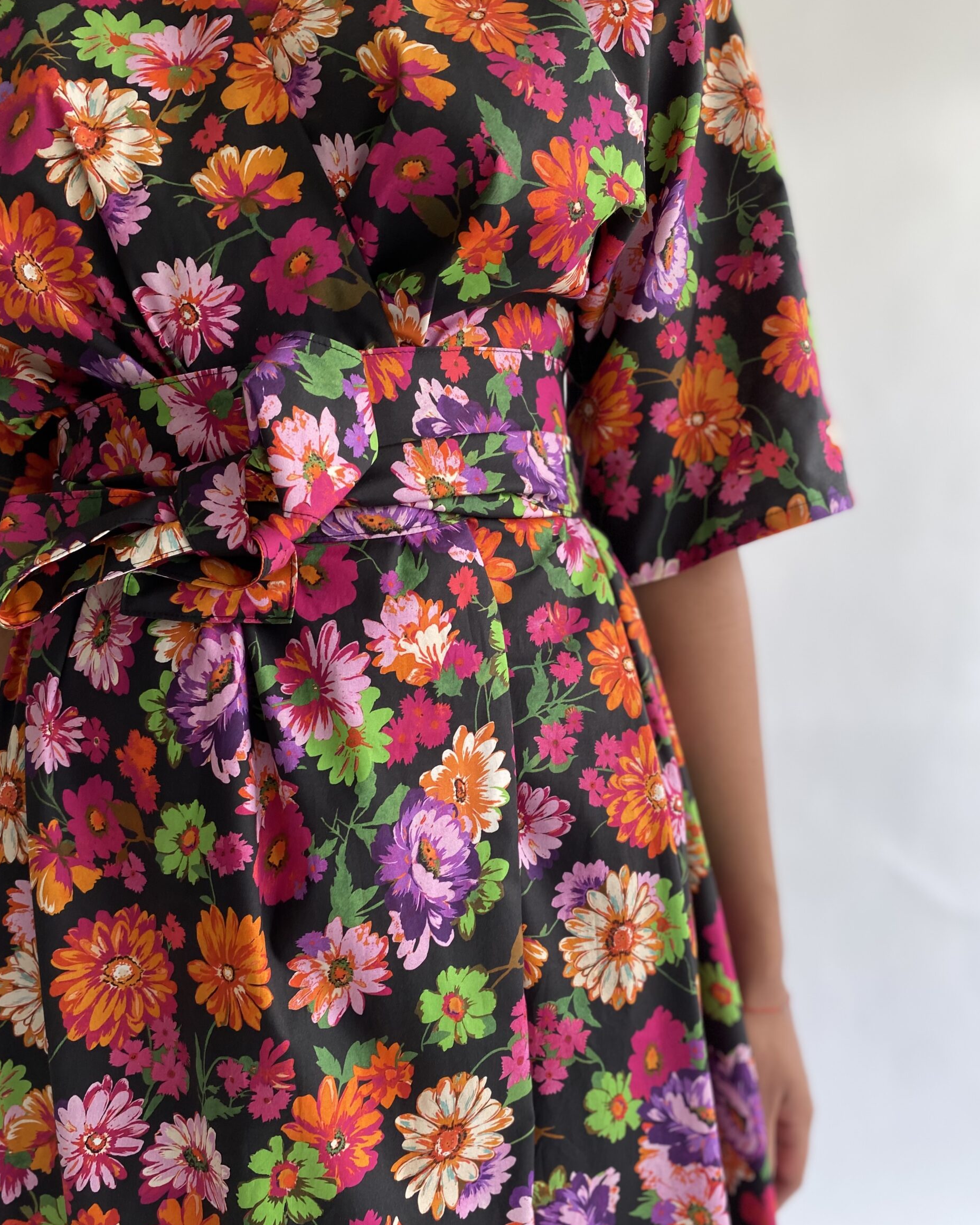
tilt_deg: -8.7
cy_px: 655
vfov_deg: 62.1
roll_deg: +3.0
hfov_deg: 51.5
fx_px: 1015
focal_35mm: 28
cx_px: 503
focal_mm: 4.25
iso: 50
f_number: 1.8
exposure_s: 1/121
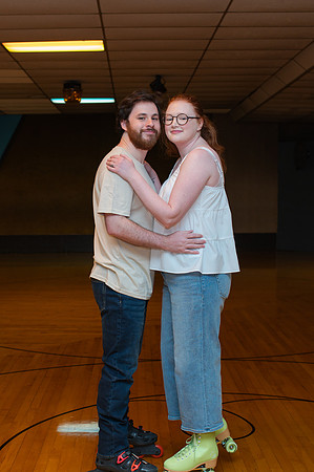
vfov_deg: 37.5
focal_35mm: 53
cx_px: 137
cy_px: 236
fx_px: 696
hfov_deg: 25.4
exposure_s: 1/200
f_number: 3.2
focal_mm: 35
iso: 1000
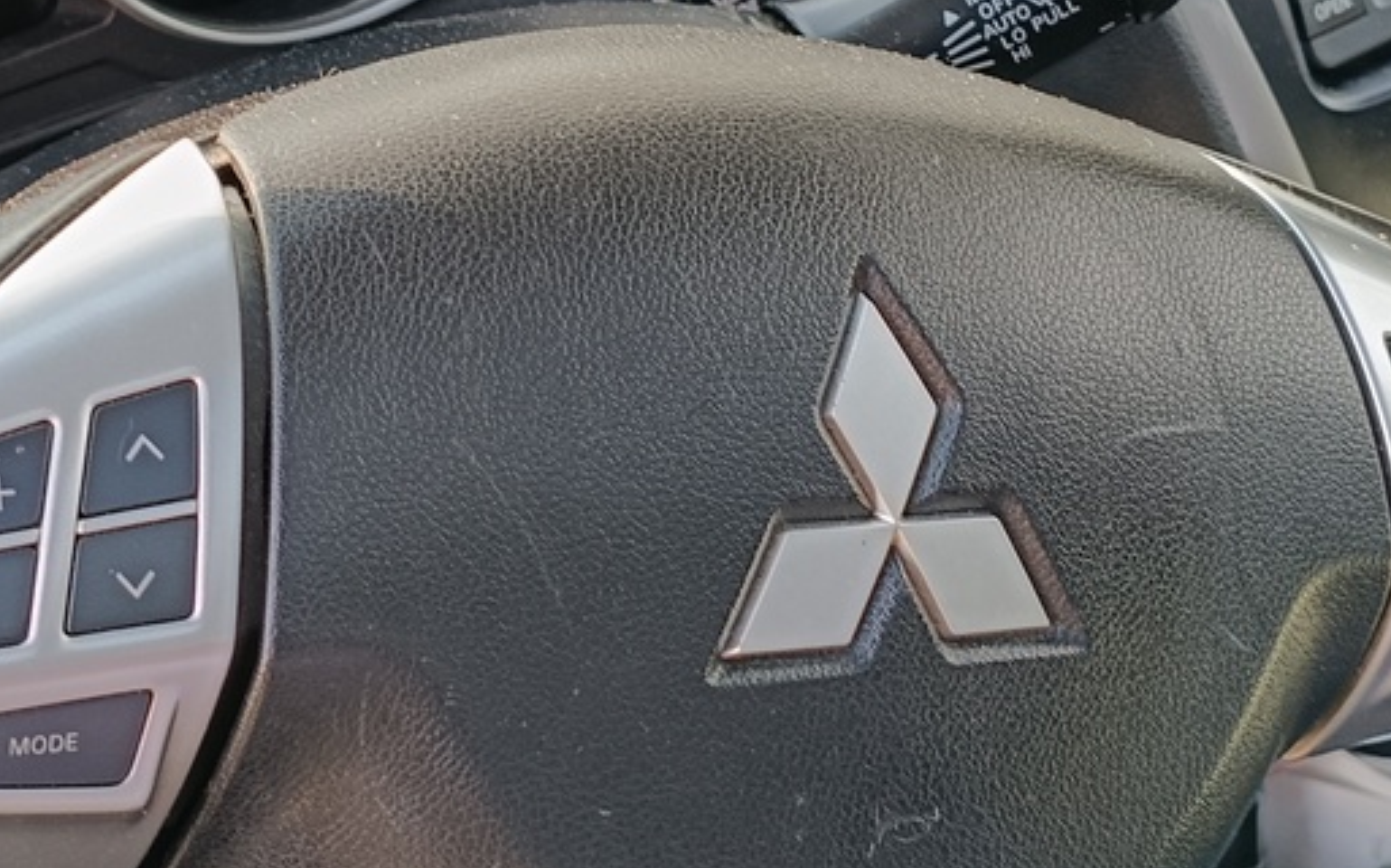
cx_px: 407
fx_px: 3258
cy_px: 79
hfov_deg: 23.9
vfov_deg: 15.0
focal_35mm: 86
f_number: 1.5
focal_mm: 4.94
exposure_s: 1/101
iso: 76
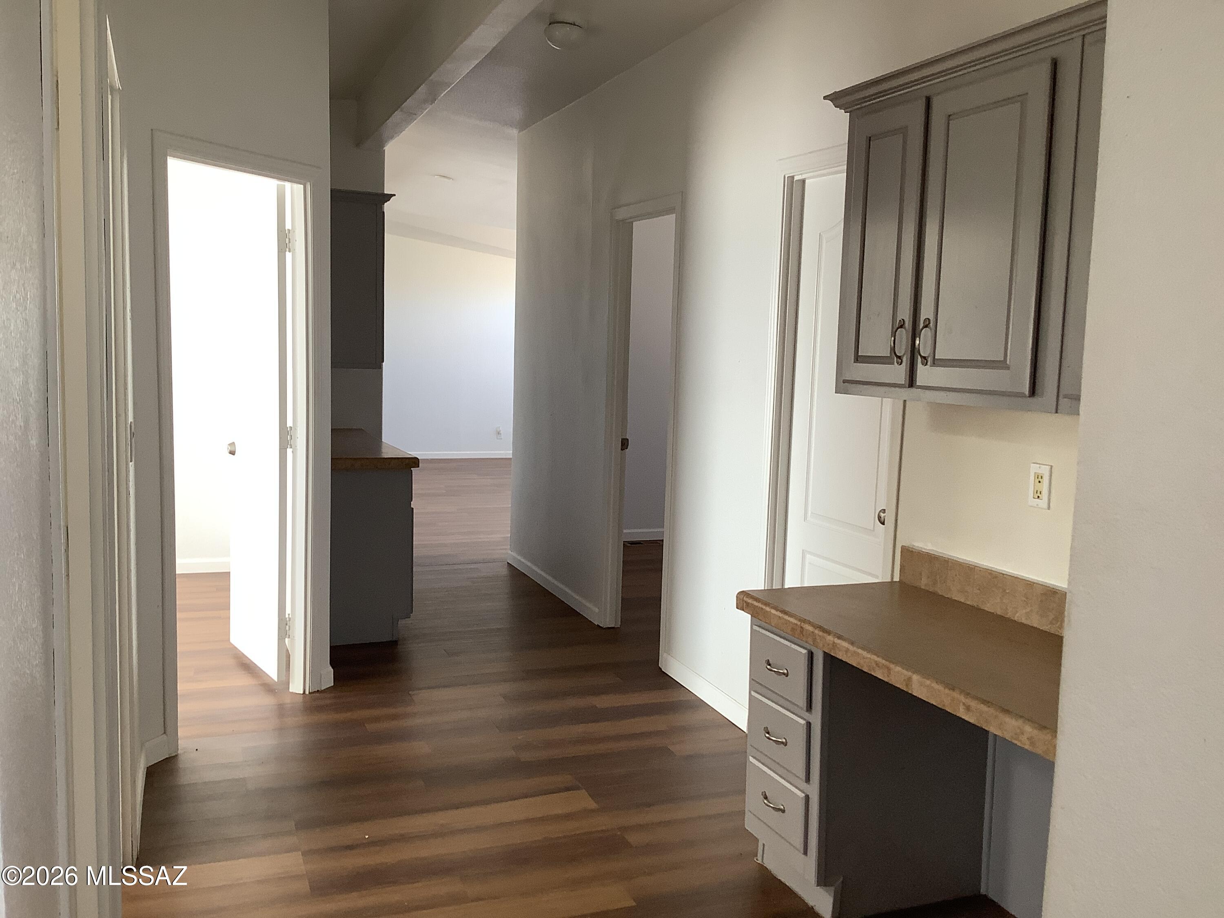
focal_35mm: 31
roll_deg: -1.7
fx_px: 1096
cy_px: 459
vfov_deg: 45.4
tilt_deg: -6.5
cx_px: 612
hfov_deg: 58.4
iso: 80
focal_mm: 3.3
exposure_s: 1/60
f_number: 2.4
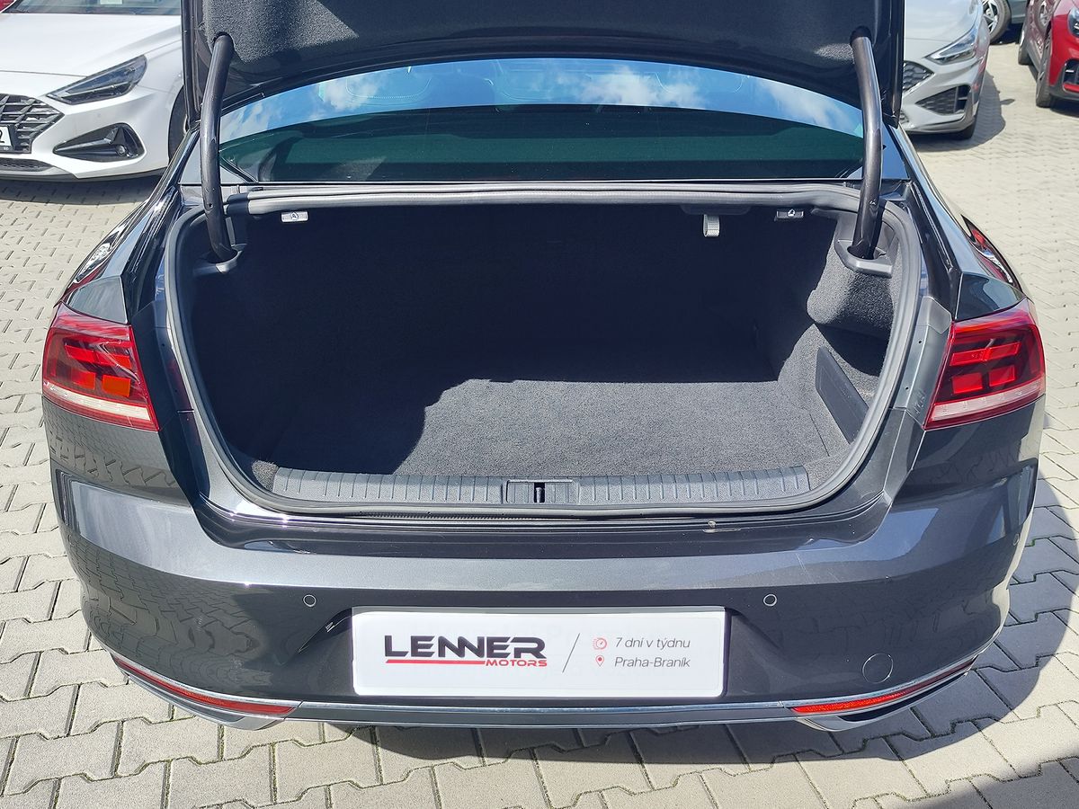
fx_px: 717
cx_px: 540
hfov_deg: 73.9
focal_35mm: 23
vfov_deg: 58.9
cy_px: 404
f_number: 1.69
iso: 50
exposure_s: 1/552
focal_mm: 7.01
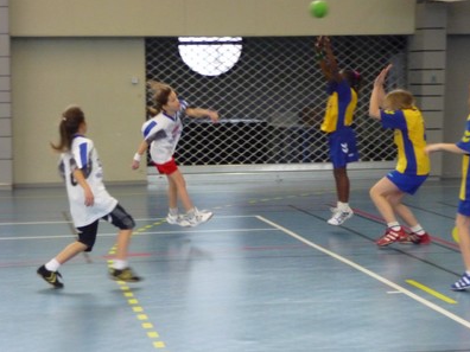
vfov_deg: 14.2
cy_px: 175
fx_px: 1412
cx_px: 236
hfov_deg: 18.9
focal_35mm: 104
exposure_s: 1/100
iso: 800
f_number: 4.7
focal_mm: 17.5
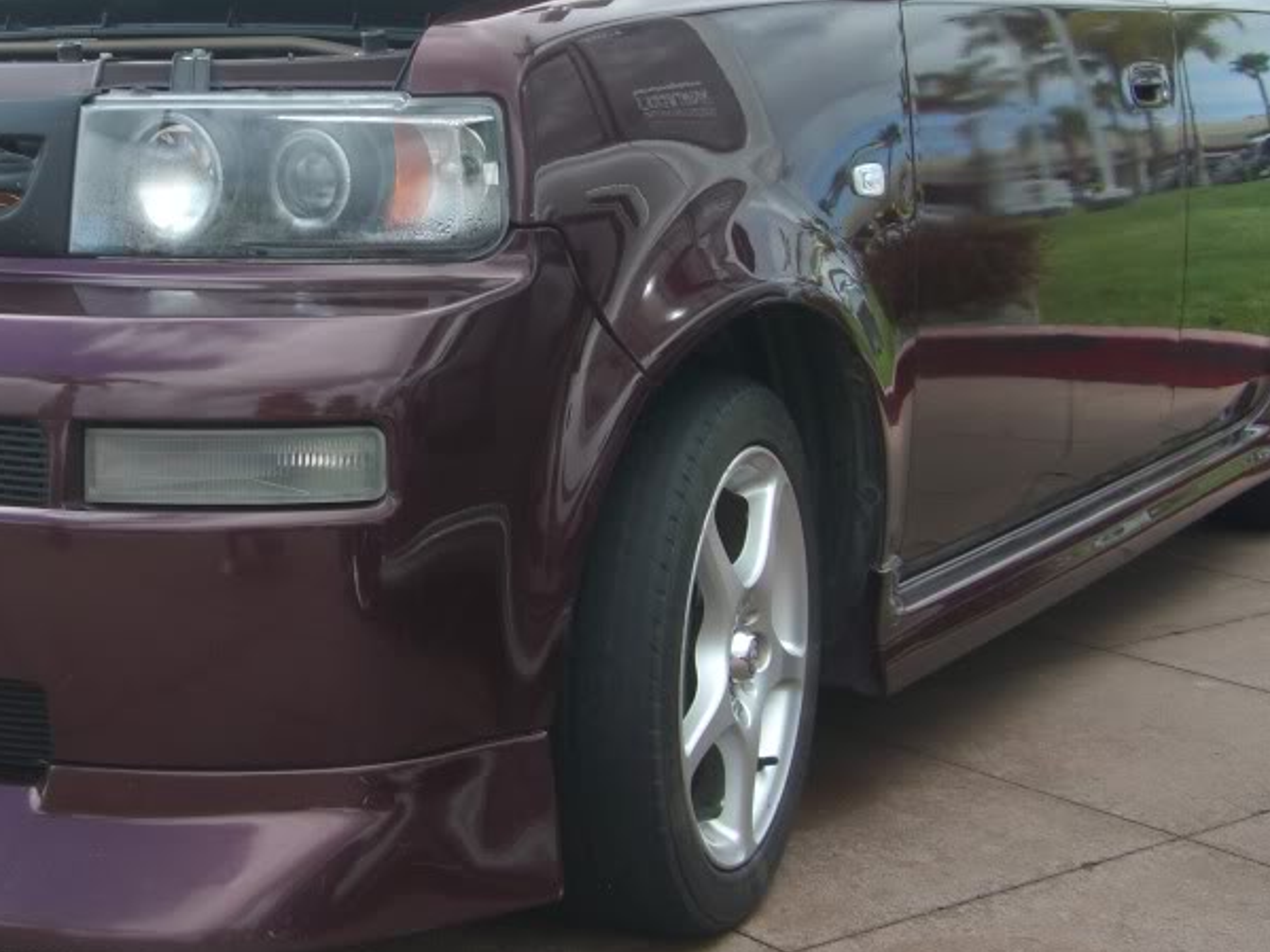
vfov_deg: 22.4
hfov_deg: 29.5
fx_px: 2384
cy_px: 250
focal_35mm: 65
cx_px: 360
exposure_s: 1/320
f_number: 2.8
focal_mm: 7.9
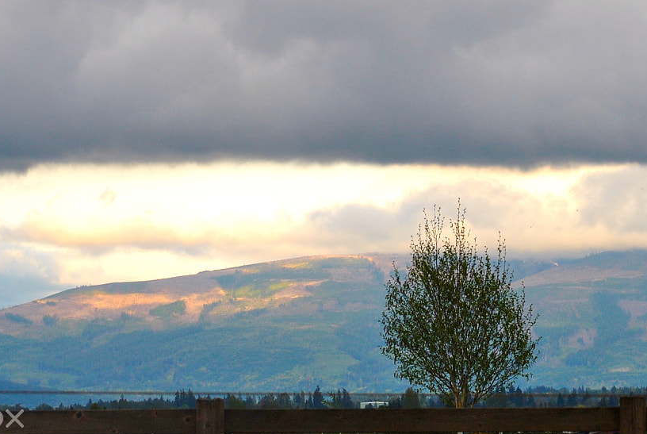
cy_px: 107
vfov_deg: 7.1
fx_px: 3492
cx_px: 461
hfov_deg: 10.6
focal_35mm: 194
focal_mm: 66
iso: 200
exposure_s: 1/125
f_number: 9
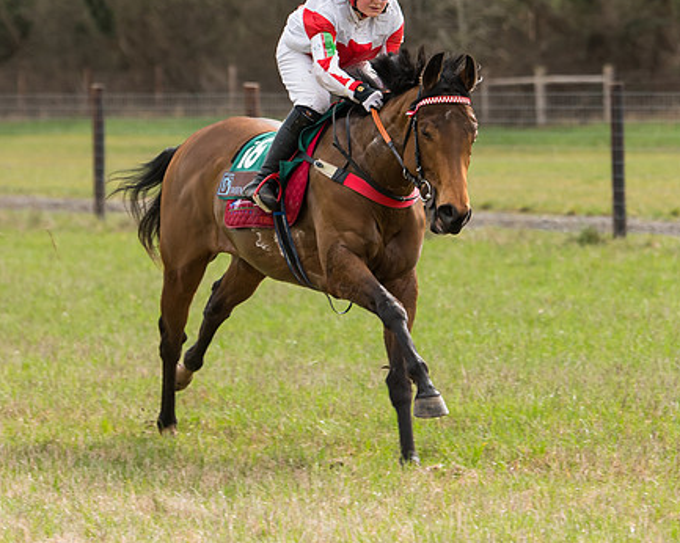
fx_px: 7182
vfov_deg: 4.3
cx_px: 368
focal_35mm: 357
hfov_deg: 5.4
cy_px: 234
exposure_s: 1/800
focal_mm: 135
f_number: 4
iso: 250
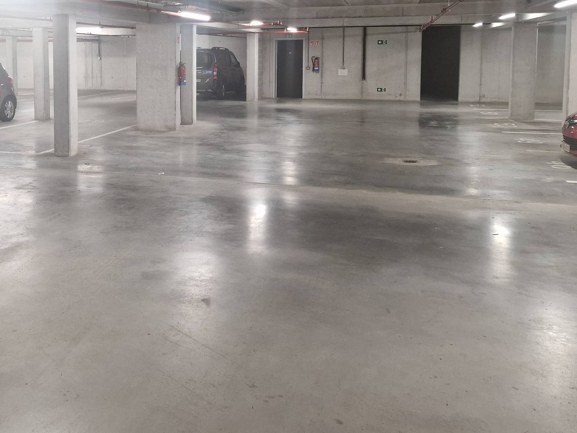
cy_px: 110
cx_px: 151
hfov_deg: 46.3
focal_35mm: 39
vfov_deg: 36.0
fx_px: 650
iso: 320
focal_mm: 6.4
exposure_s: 1/100
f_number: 1.8
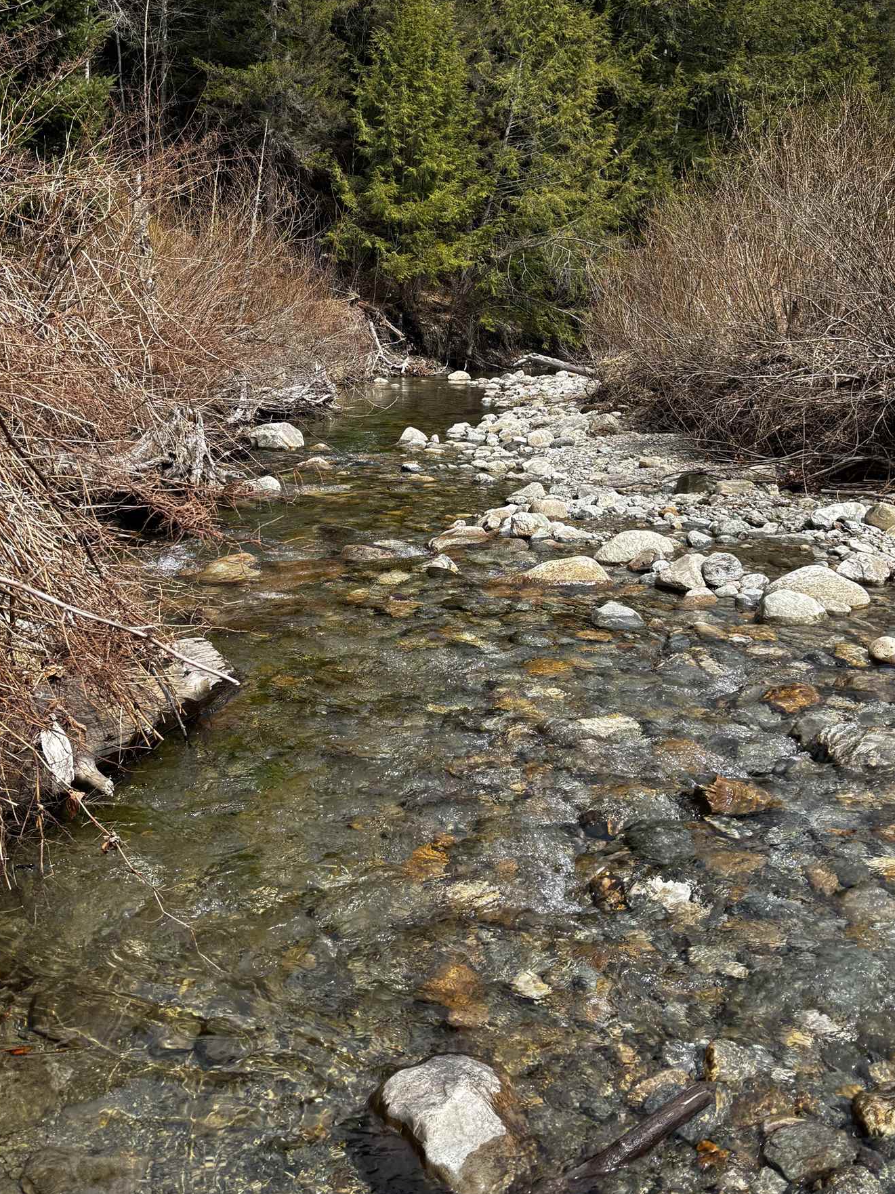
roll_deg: -2.0
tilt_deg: -7.5
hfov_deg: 41.7
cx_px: 402
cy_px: 464
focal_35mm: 34
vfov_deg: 53.5
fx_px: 1172
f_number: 1.6
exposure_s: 1/1437
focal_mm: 5.96
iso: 50
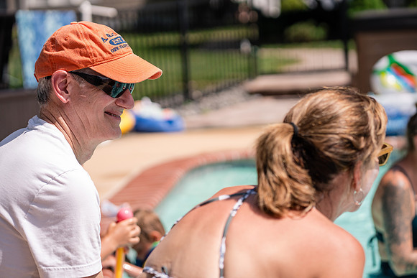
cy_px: 139
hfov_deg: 23.9
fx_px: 985
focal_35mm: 85
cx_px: 208
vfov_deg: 16.1
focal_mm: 85
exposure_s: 1/2500
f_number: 3.2
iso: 200
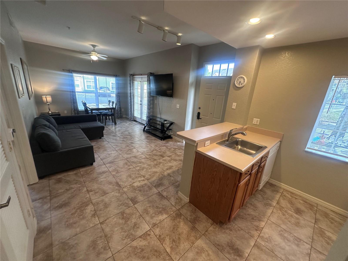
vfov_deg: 85.7
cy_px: 130
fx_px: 141
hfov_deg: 102.1
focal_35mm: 14
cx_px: 174
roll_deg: -2.5
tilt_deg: -17.1
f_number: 2.2
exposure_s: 1/60
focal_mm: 2.22
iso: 160
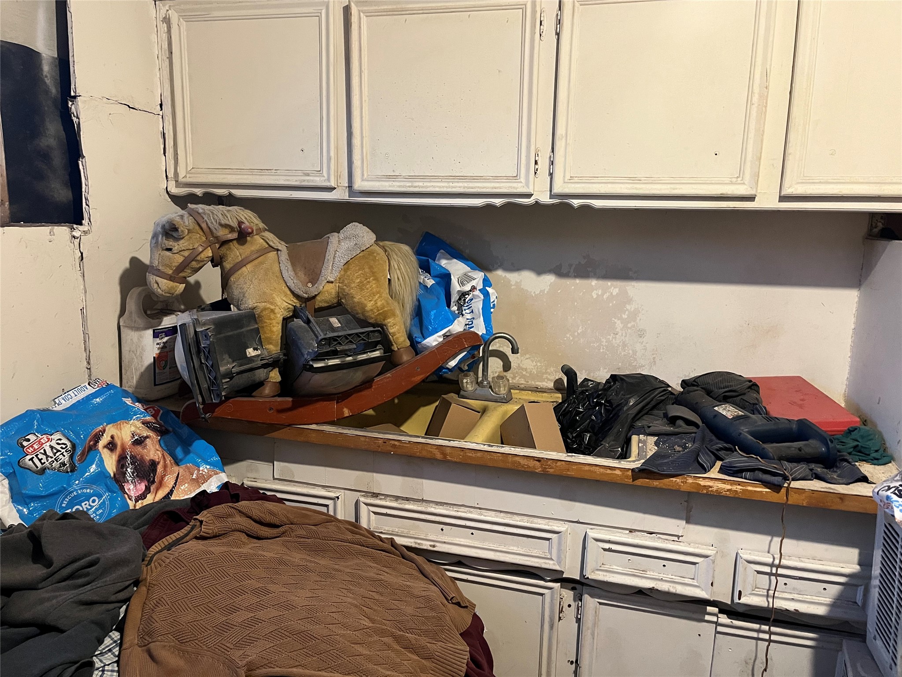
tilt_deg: -11.3
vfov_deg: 53.1
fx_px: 677
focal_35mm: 26
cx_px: 451
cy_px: 338
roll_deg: -0.6
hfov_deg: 67.3
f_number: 1.6
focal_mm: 5.1
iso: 500
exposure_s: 1/60
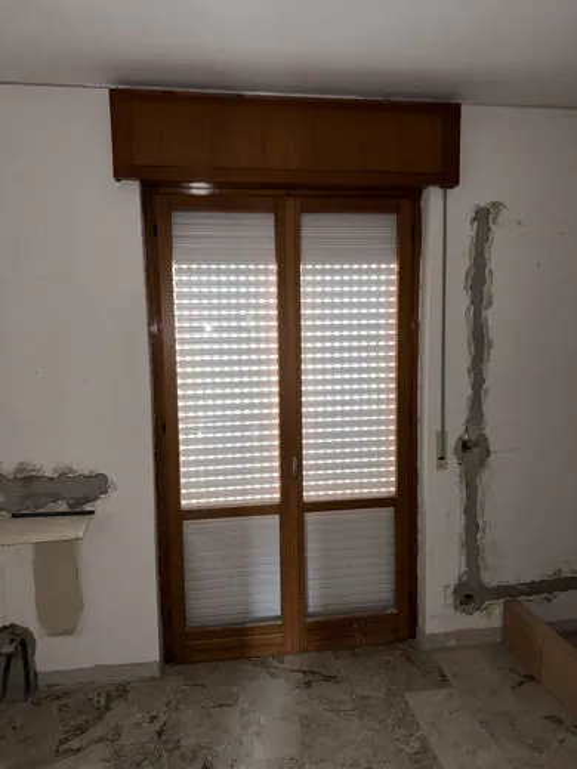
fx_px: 533
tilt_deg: -7.0
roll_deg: +0.6
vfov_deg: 71.6
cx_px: 288
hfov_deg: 56.8
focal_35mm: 24
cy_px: 384
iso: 160
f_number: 1.78
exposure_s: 1/5
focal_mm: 6.86
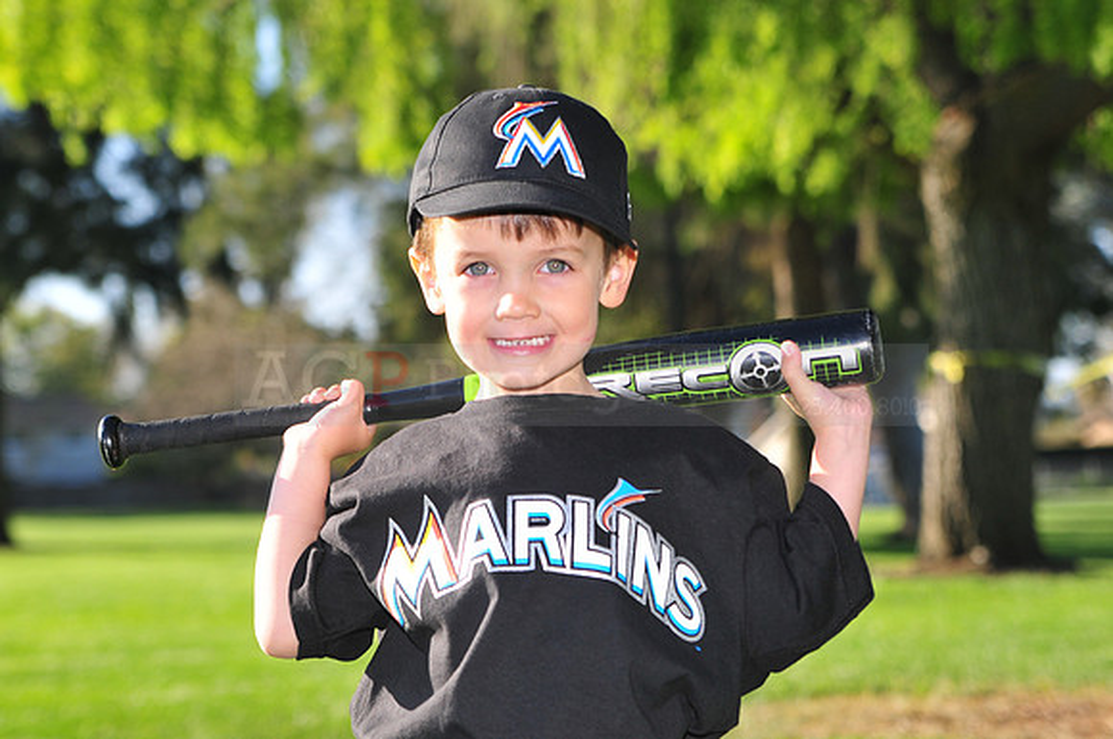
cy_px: 370
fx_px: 3473
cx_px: 556
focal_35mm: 112
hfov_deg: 18.2
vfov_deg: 12.1
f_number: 4.5
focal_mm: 75
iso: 200
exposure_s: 1/640
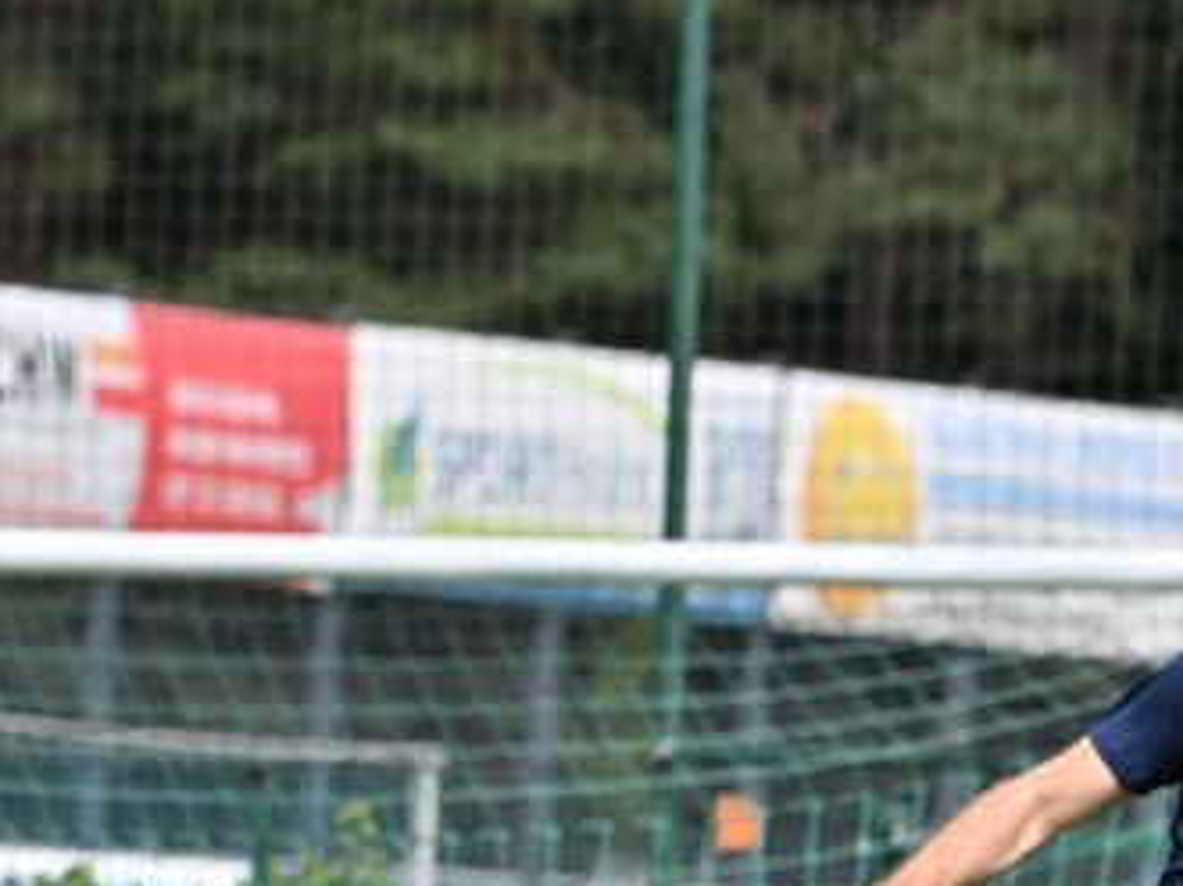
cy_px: 1181
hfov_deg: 3.0
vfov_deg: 2.3
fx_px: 22342
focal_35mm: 654
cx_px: -415
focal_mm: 220
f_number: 5.3
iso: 320
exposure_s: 1/1600
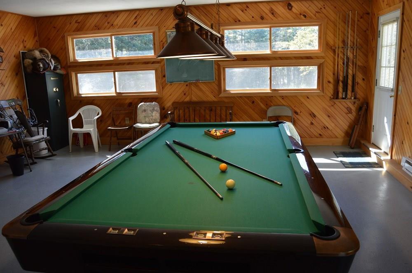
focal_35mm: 27
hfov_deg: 67.4
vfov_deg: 47.8
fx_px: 309
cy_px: 136
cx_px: 206
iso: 400
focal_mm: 18
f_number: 5
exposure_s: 1/100
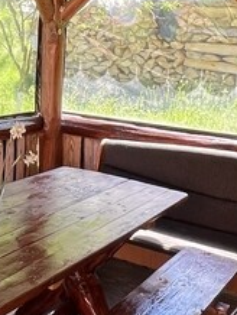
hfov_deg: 20.7
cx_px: -113
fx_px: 556
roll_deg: -2.9
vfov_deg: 31.0
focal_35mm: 61
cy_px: 71
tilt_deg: -3.8
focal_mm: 1.57
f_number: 1.8
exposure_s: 1/99
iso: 32
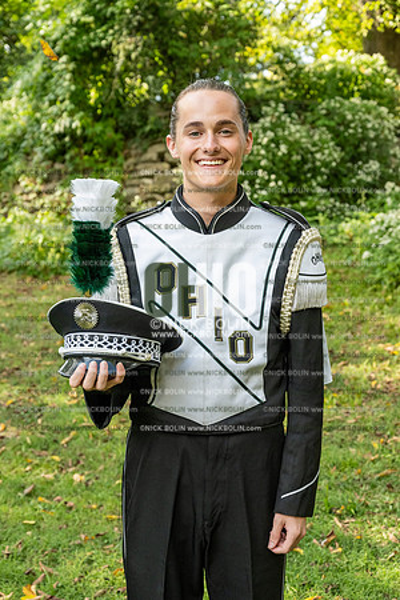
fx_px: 933
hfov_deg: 24.2
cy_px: 300
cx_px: 200
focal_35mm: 56
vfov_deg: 35.6
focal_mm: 56
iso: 1000
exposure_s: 1/640
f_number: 5.6
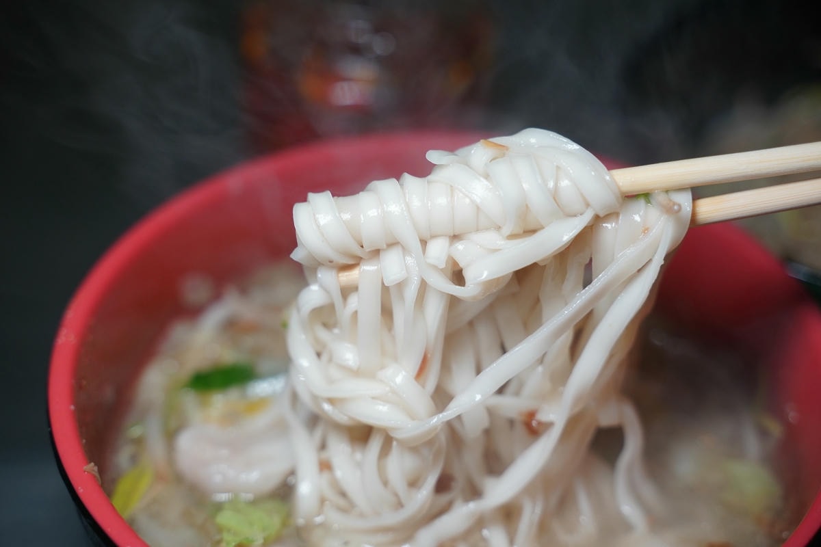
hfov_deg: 27.0
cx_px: 410
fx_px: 1710
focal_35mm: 75
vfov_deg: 18.2
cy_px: 274
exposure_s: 1/80
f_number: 4
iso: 250
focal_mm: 75
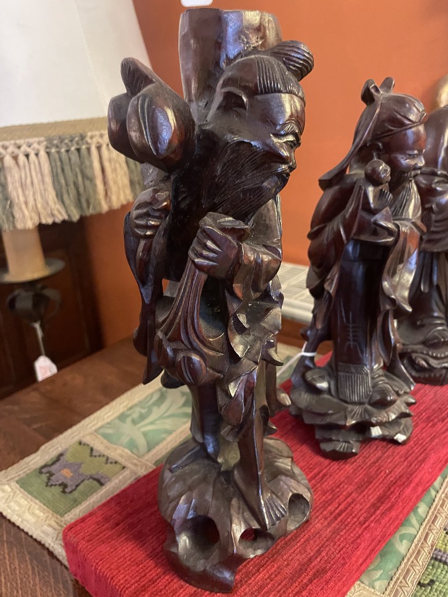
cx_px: 237
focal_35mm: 28
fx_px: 483
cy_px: 299
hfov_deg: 49.7
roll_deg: +2.7
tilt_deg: -22.6
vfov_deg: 63.4
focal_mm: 4.2
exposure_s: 1/25
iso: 640
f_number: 1.6
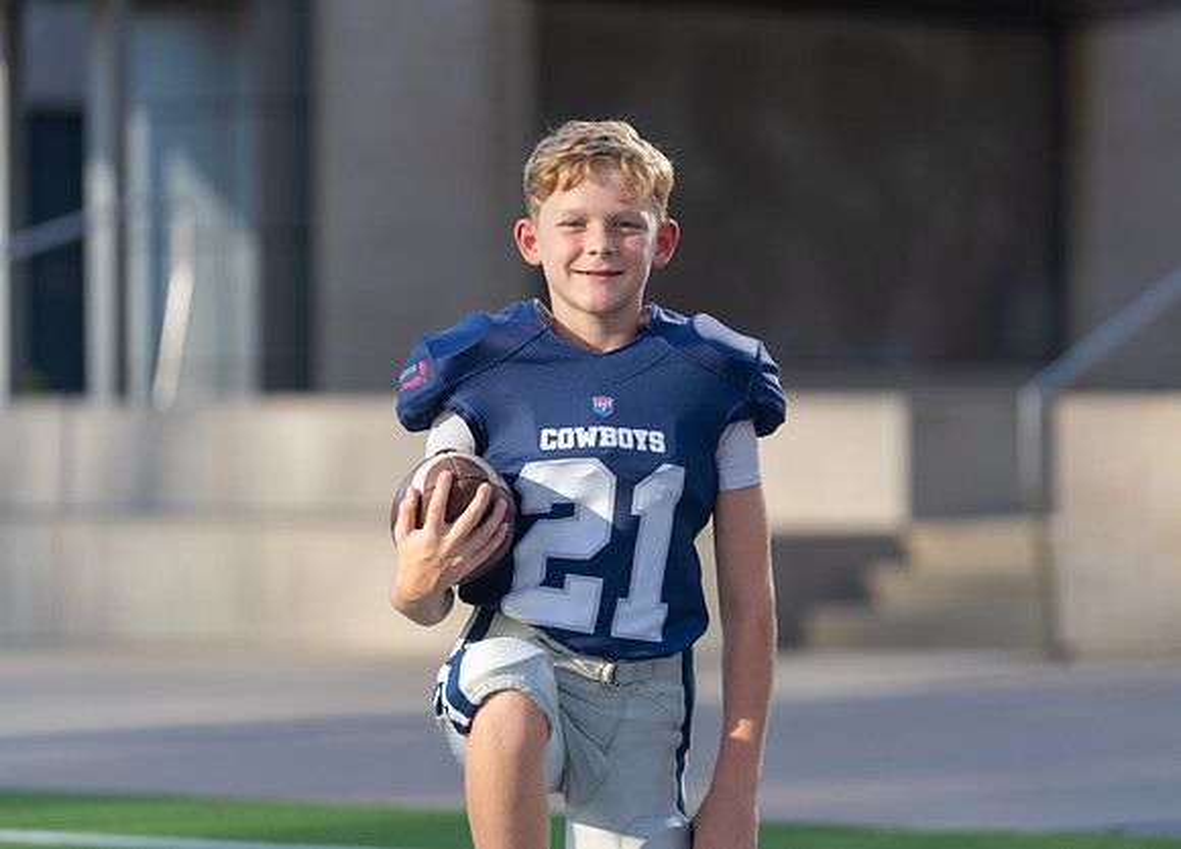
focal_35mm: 165
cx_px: 636
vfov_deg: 8.8
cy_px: 425
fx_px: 5538
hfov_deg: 12.2
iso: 100
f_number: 2.8
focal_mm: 151
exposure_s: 1/640
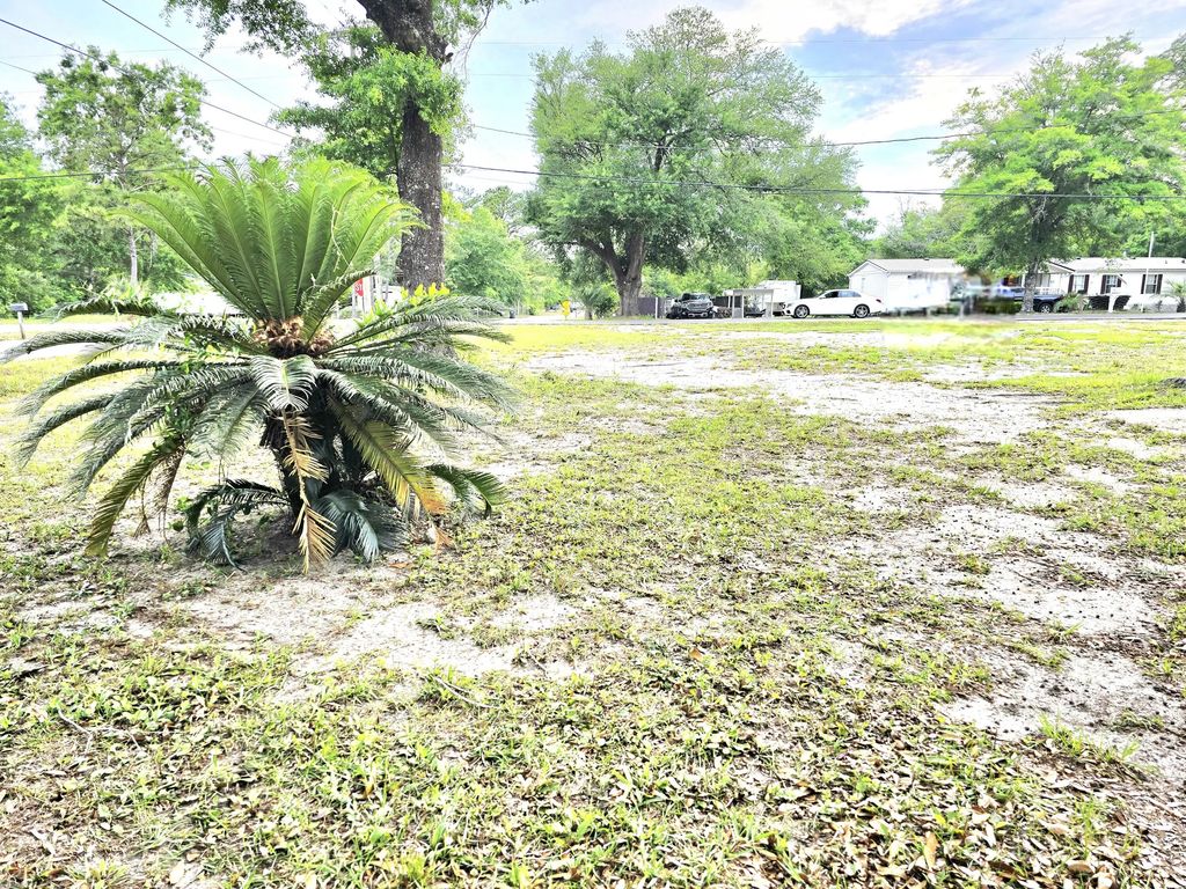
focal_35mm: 23
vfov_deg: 58.9
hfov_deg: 73.9
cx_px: 593
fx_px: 788
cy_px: 444
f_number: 1.7
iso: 12
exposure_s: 1/182
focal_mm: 6.3
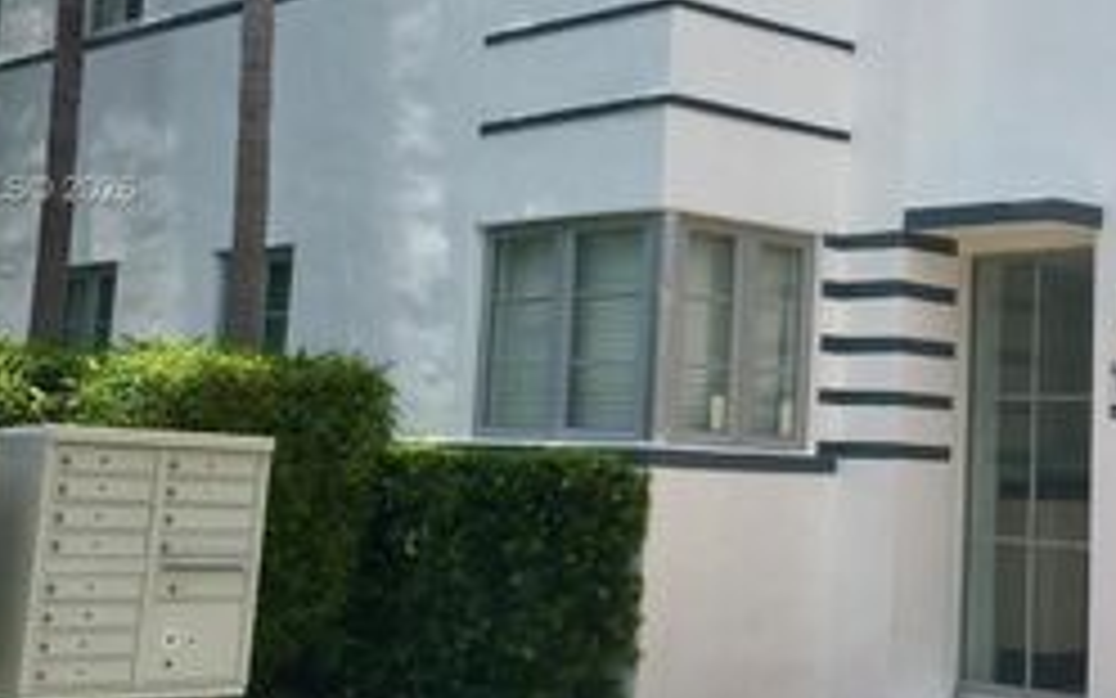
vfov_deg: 20.8
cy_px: 191
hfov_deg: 32.4
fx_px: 1886
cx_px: 824
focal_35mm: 62
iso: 32
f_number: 2.2
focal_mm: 4.15
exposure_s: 1/1883
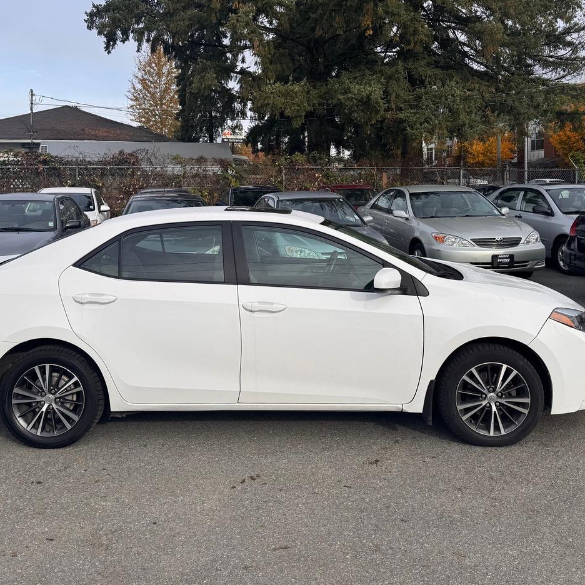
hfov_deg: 55.5
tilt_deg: -6.5
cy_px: 296
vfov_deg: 55.6
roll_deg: -0.1
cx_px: 266
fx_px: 554
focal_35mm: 29
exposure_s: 1/3096
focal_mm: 6.76
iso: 80
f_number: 1.78
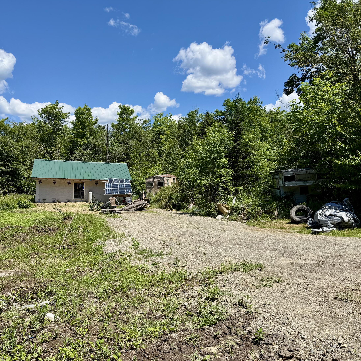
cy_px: 184
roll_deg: -1.7
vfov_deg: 55.6
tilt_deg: +1.6
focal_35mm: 29
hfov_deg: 55.5
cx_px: 157
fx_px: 342
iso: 80
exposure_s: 1/4673
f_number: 1.78
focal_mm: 6.76
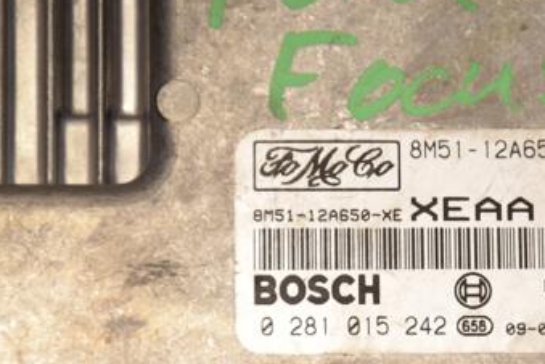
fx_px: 4222
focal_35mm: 279
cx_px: 426
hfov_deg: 7.4
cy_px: 248
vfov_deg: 4.9
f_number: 7.1
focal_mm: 105
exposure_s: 1/200
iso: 400
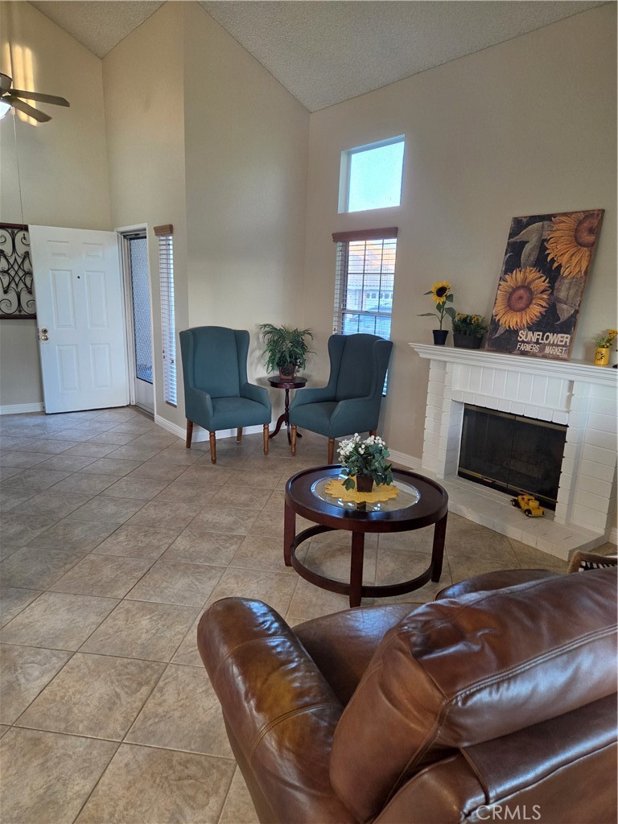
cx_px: 309
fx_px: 547
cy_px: 412
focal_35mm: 23
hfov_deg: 58.9
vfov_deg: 73.9
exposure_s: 1/120
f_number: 1.8
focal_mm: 5.4
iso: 250
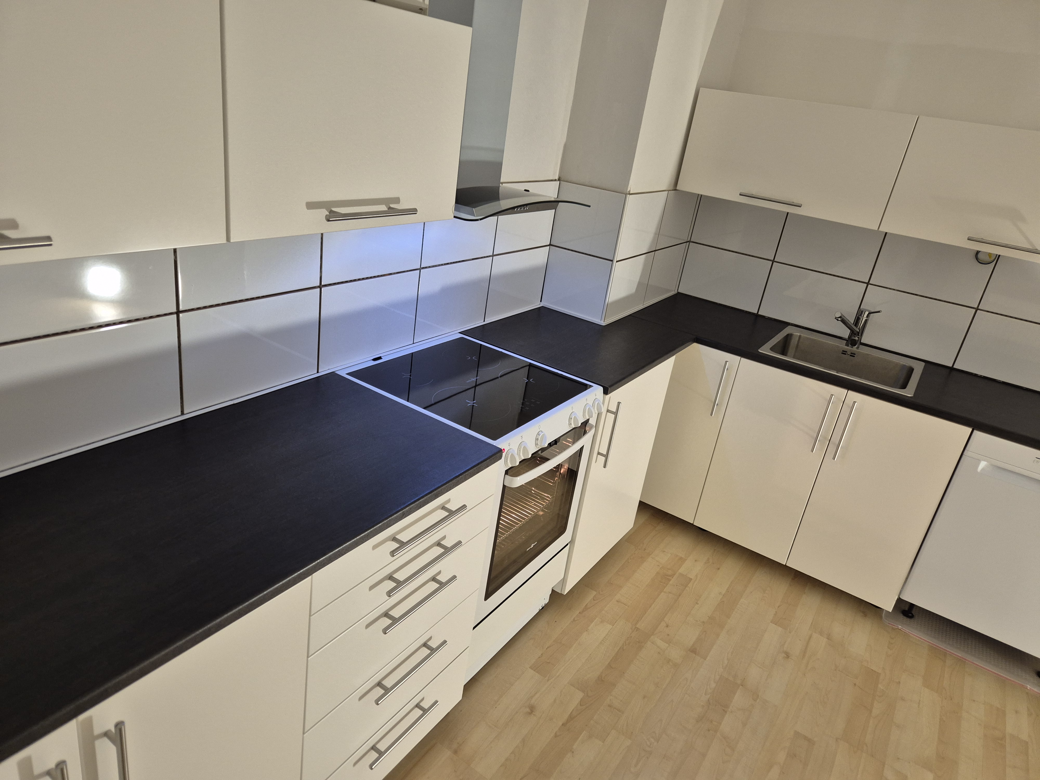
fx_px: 691
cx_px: 520
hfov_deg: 73.9
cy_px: 390
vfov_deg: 58.9
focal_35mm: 23
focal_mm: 5.4
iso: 320
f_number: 1.8
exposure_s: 1/100
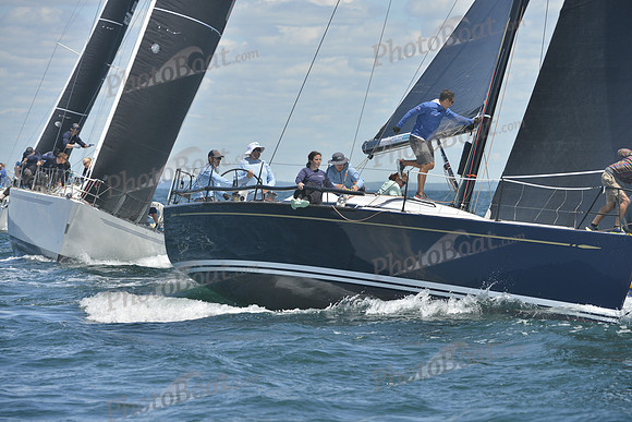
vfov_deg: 5.5
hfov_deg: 8.2
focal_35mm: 250
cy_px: 211
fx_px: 4390
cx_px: 316
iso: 280
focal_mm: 250
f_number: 8
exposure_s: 1/800
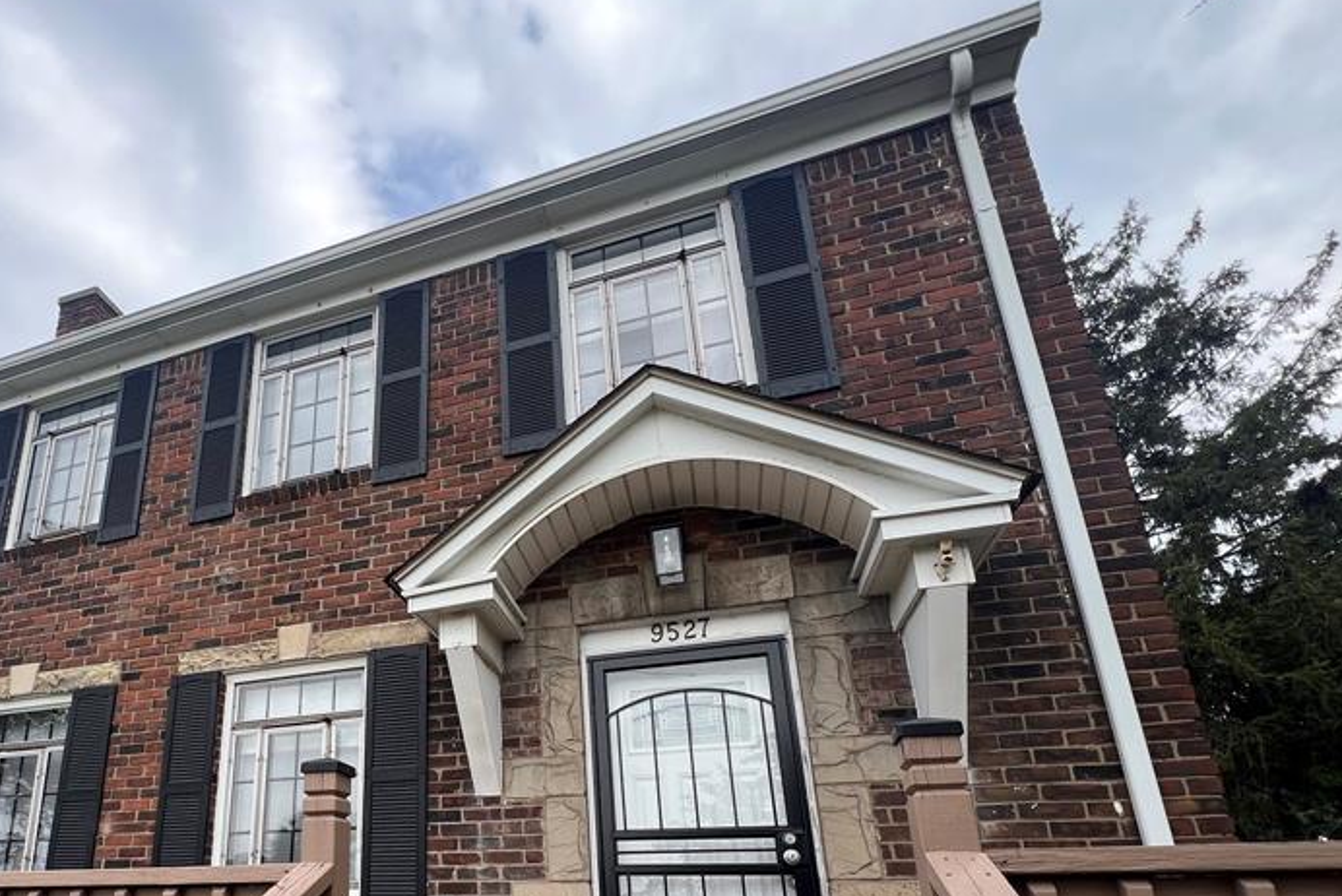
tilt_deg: +17.8
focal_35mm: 20
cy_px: 690
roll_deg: -1.5
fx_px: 746
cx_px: 388
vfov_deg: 58.2
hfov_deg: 79.5
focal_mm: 1.57
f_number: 1.8
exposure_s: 1/394
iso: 32
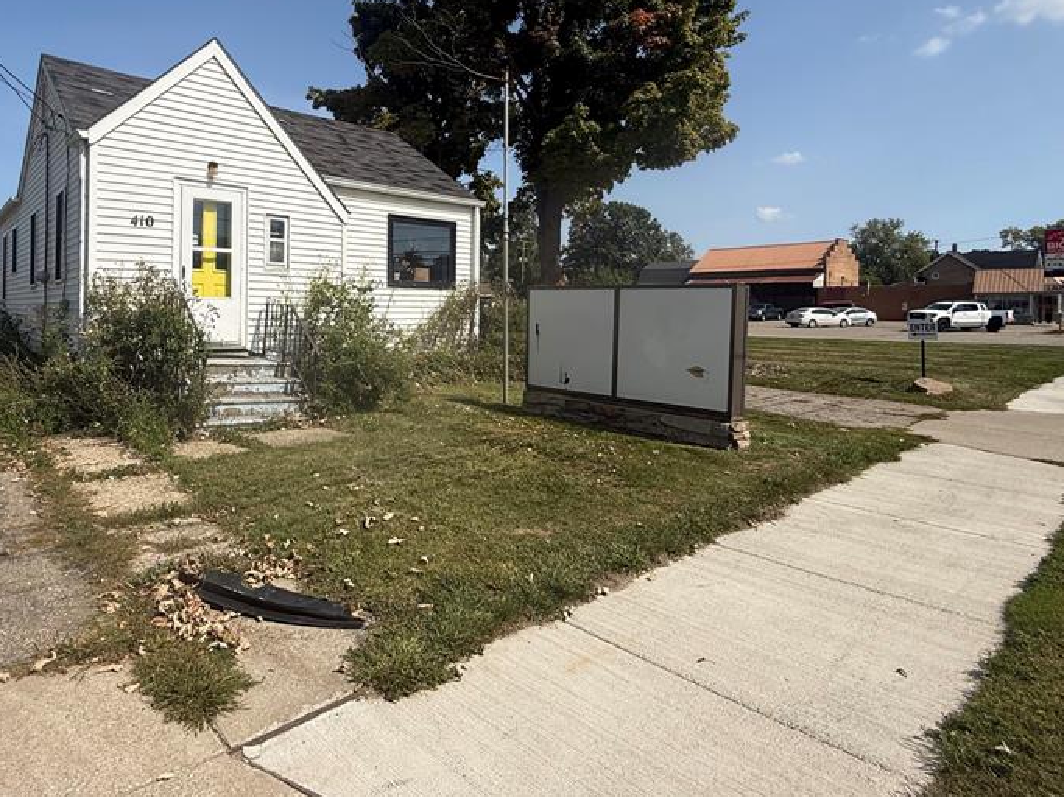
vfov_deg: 62.7
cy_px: 305
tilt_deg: +1.1
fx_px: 645
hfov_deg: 77.9
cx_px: 416
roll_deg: +0.4
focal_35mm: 21
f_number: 2.2
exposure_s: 1/2976
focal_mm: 2.22
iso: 50
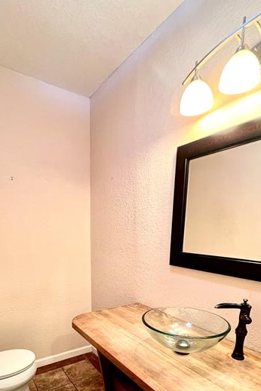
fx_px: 217
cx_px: 125
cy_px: 281
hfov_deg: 61.9
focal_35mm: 20
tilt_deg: -11.4
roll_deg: -0.2
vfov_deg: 79.2
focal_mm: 1.57
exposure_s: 1/60
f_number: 1.8
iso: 400
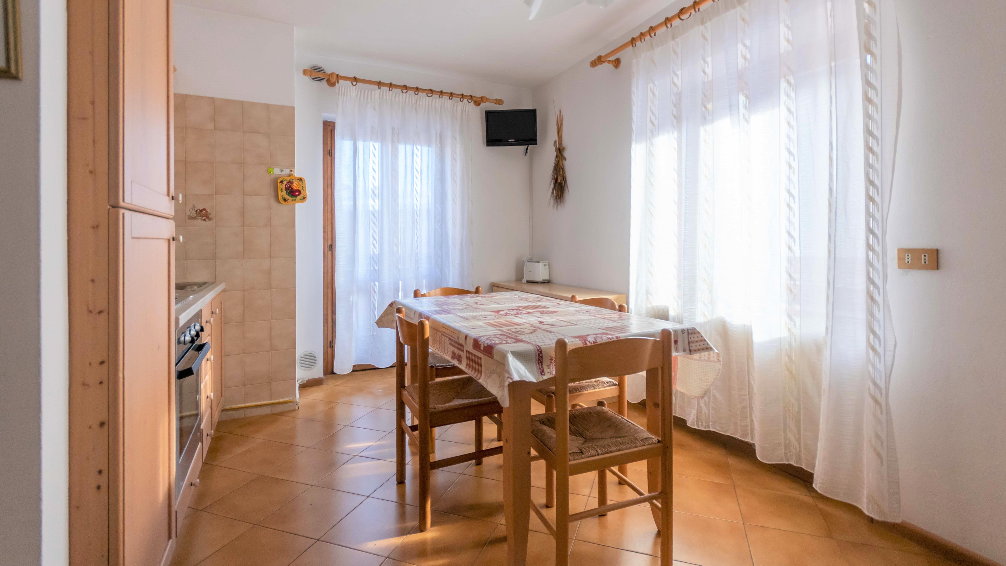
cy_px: 231
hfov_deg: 99.4
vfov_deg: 66.5
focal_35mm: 16
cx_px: 507
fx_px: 427
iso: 800
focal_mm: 10
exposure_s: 1/250
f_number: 4
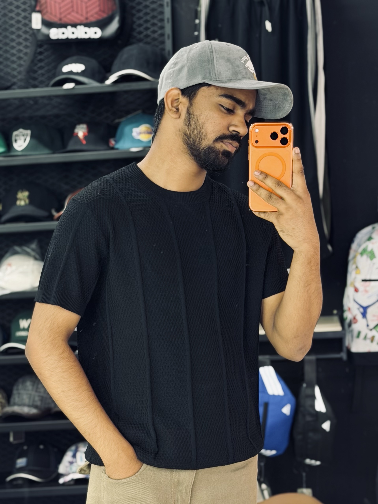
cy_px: 252
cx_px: 189
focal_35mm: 48
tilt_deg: -4.2
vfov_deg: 39.7
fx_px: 699
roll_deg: +2.6
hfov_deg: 30.3
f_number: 1.78
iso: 125
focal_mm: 6.76
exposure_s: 1/50
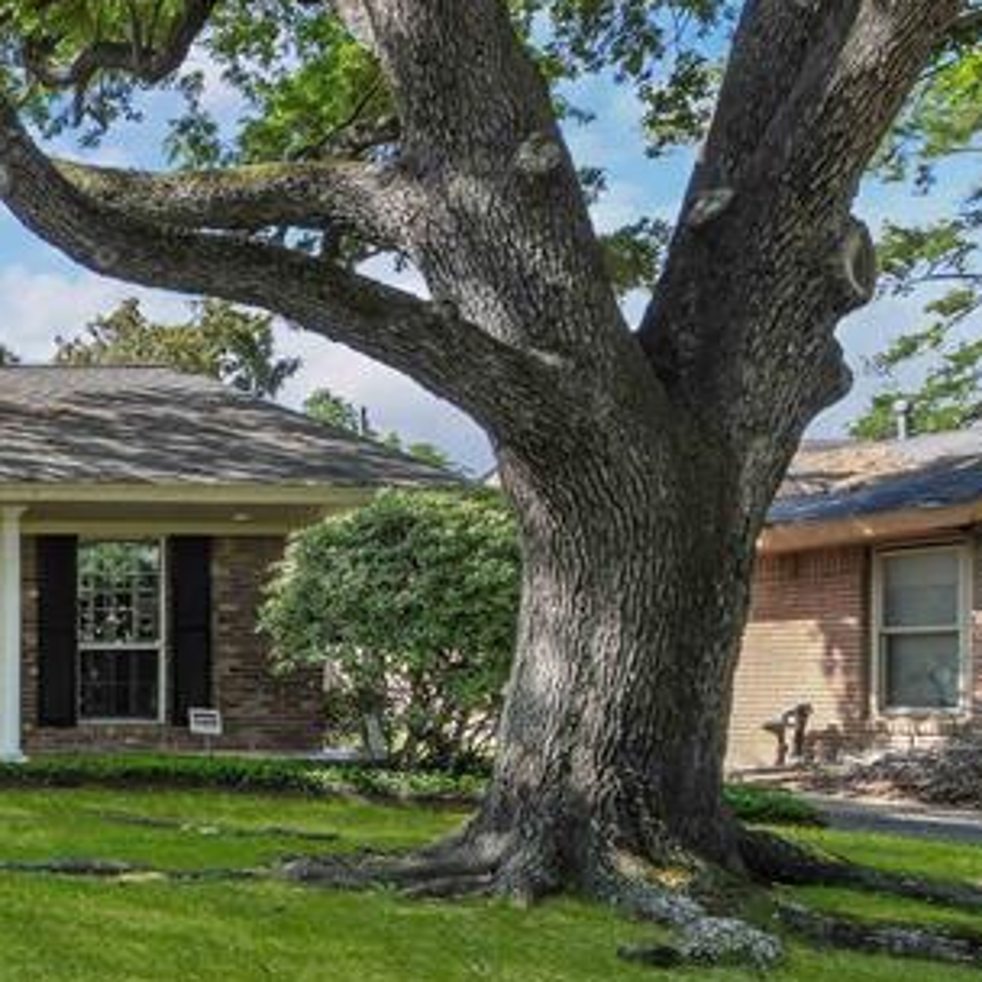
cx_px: -468
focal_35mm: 40
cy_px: 730
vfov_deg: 40.7
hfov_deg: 28.4
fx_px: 1284
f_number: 8
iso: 100
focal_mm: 14
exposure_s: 1/100
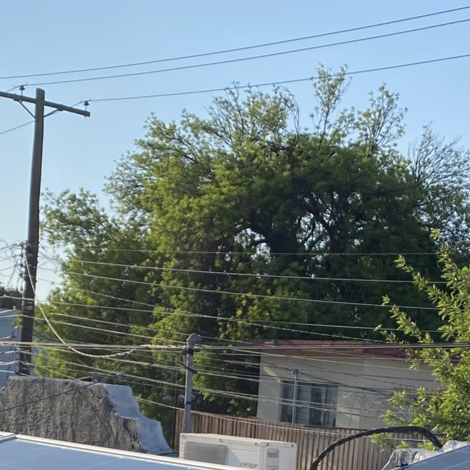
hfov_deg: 19.4
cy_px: 652
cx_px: 338
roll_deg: -5.1
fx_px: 1367
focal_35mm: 89
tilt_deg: -8.8
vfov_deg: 17.9
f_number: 1.8
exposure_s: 1/2513
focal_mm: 4.25
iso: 32
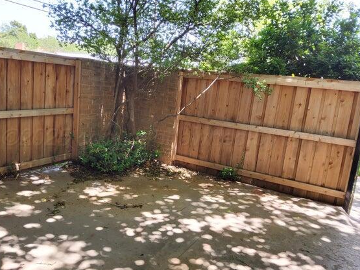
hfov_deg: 59.9
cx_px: 167
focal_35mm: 30
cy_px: 140
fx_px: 312
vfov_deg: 46.8
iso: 64
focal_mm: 3.08
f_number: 2
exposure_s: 1/68
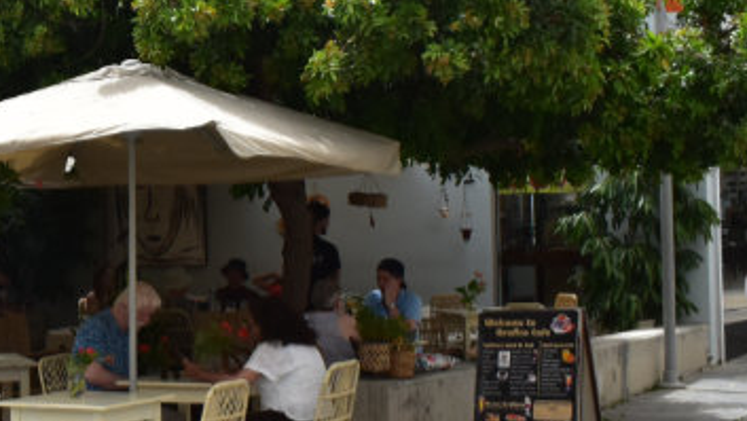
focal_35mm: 82
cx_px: -59
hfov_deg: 24.3
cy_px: 145
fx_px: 1625
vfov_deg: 14.7
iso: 400
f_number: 11
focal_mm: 18
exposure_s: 1/500
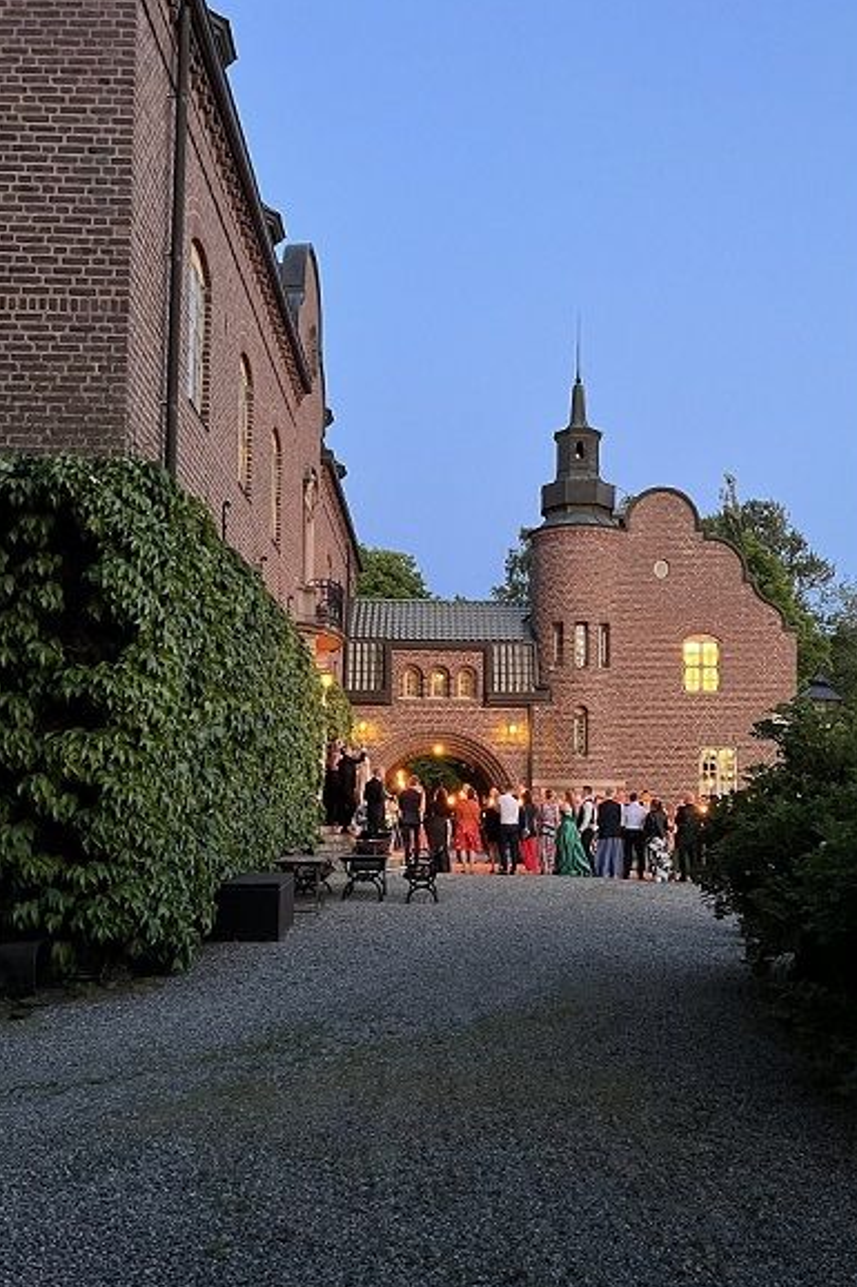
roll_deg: -0.7
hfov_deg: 46.3
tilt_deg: +3.4
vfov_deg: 65.5
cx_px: 382
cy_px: 652
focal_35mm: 28
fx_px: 1000
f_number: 1.5
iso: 640
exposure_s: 1/39
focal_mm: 5.7
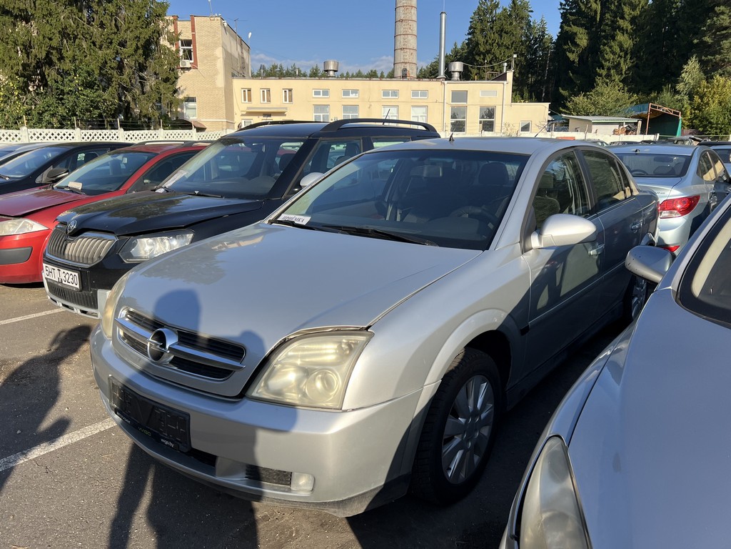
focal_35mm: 26
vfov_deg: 53.1
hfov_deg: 67.3
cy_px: 274
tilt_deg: -11.7
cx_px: 366
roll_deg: +1.4
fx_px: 549
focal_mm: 5.7
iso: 50
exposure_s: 1/2513
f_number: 1.5
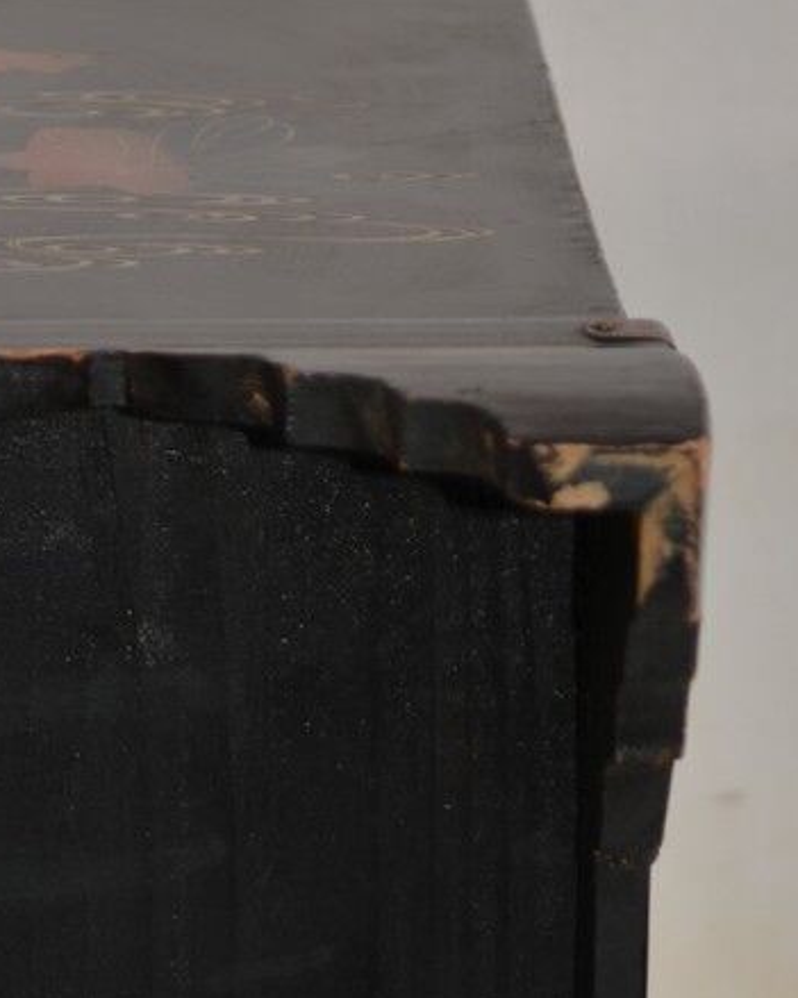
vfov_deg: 9.0
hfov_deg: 7.3
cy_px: 1282
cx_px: 147
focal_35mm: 211
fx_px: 6240
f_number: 5.6
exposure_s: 1/100
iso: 100
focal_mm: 55
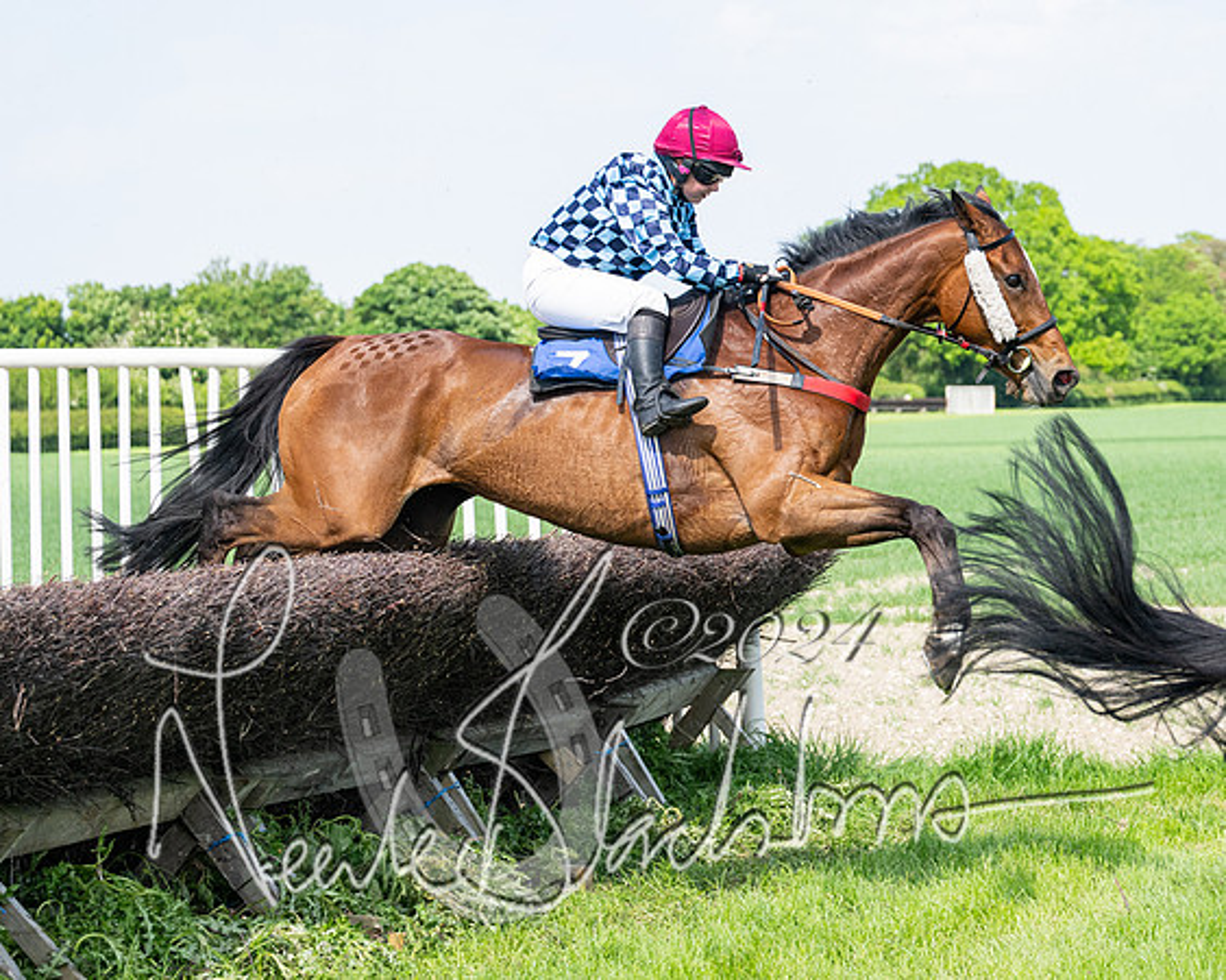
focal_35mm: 123
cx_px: 789
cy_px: 657
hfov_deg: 15.6
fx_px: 4474
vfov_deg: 12.5
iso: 400
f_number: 4
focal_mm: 70
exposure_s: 1/2500
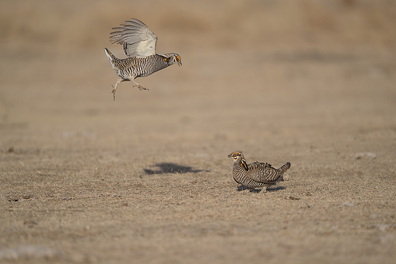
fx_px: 6161
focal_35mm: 560
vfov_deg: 2.5
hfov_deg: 3.7
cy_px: 132
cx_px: 198
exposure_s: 1/4000
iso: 180
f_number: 4
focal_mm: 560
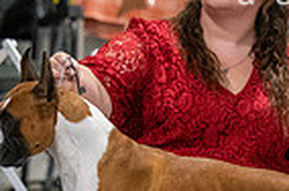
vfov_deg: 1.7
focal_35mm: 819
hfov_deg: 2.5
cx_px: 171
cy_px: 56
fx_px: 6560
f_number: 3.5
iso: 6400
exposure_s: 1/250
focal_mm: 200
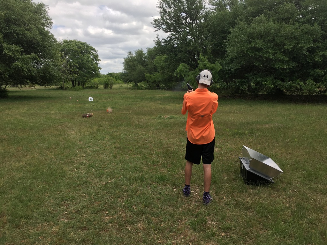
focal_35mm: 29
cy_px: 122
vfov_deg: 48.2
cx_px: 164
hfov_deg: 61.7
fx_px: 274
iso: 25
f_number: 2.2
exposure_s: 1/855
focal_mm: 4.15
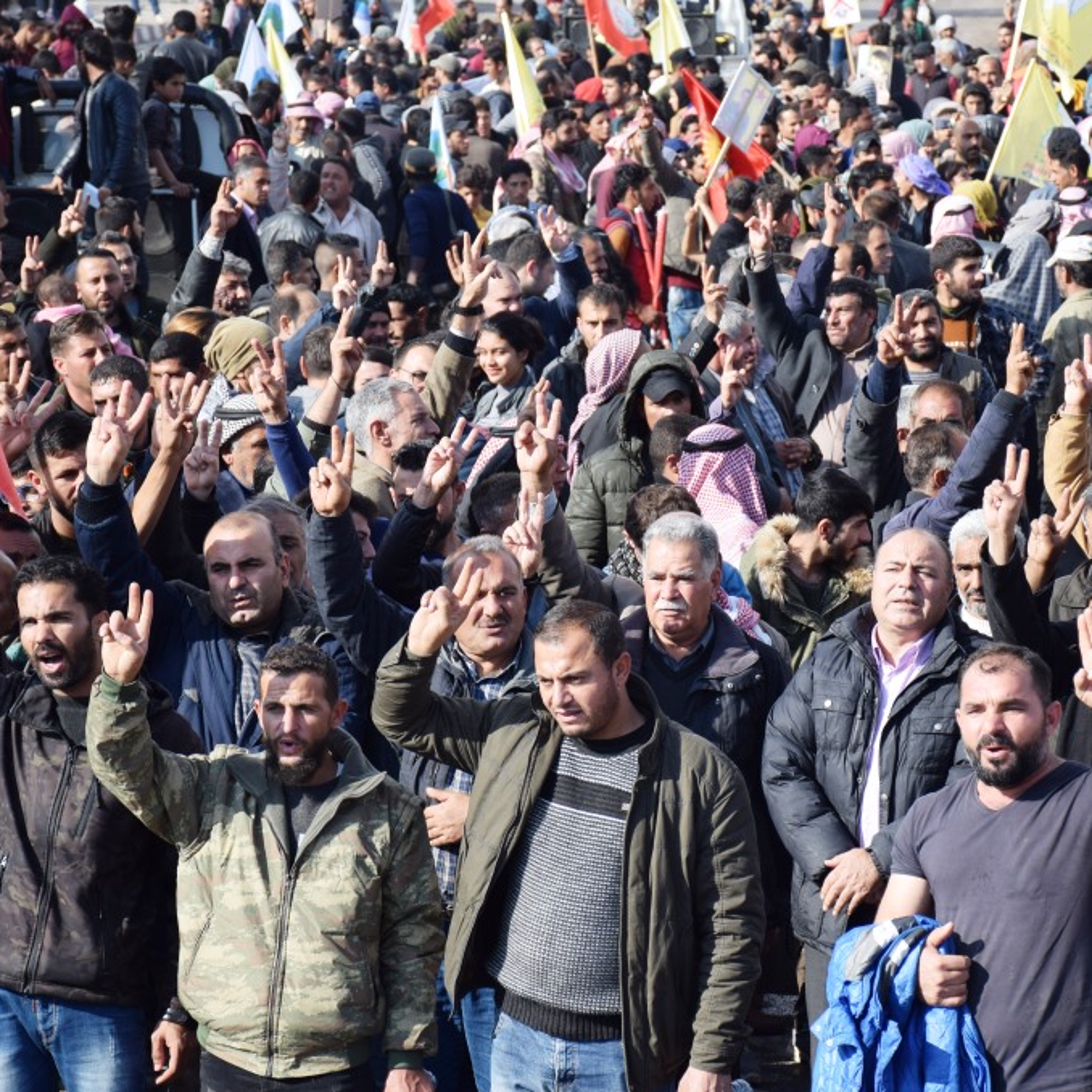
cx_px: 694
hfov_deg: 11.3
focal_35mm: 154
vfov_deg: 11.3
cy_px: 545
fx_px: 5496
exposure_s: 1/640
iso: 200
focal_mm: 80
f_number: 6.3
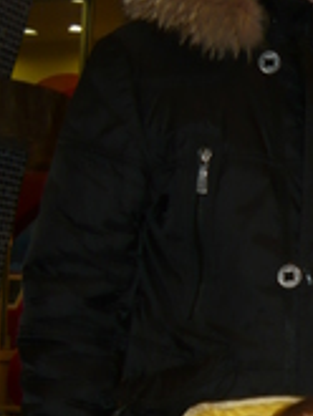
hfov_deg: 16.1
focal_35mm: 90
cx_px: 316
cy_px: 313
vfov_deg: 21.6
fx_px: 1084
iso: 100
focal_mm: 5.5
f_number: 2.8
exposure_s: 1/30
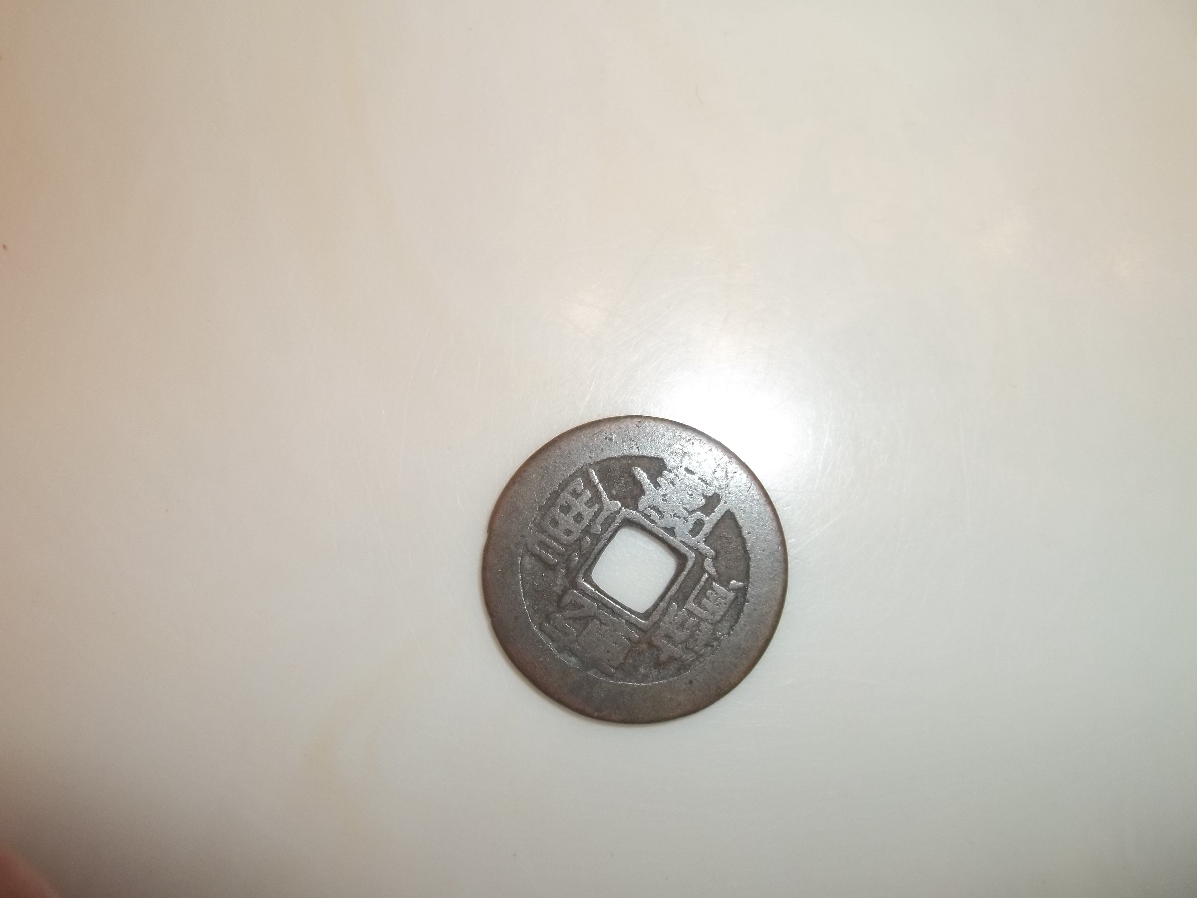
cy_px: 449
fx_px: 1141
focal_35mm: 33
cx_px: 598
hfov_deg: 55.4
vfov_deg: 42.9
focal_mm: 5.9
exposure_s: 1/30
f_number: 3.3
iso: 64
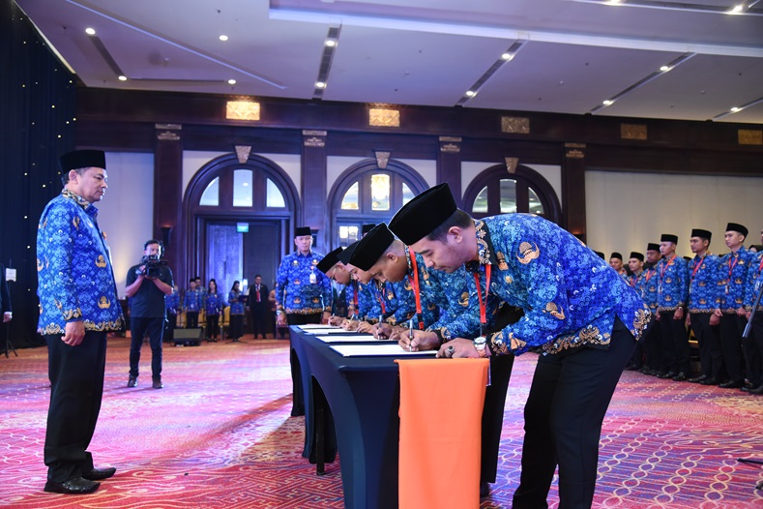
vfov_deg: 43.6
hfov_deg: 61.9
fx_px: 636
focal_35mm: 30
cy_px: 254
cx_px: 382
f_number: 4
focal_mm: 30
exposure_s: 1/160
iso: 3200
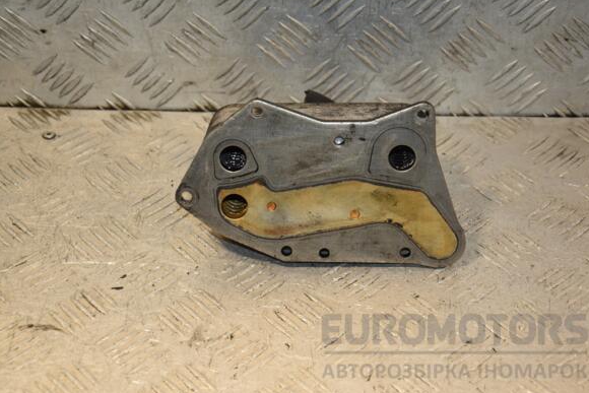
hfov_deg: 22.6
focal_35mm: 90
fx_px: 1473
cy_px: 194
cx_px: 303
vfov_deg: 15.2
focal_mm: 58
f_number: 5.6
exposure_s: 1/200
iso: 800
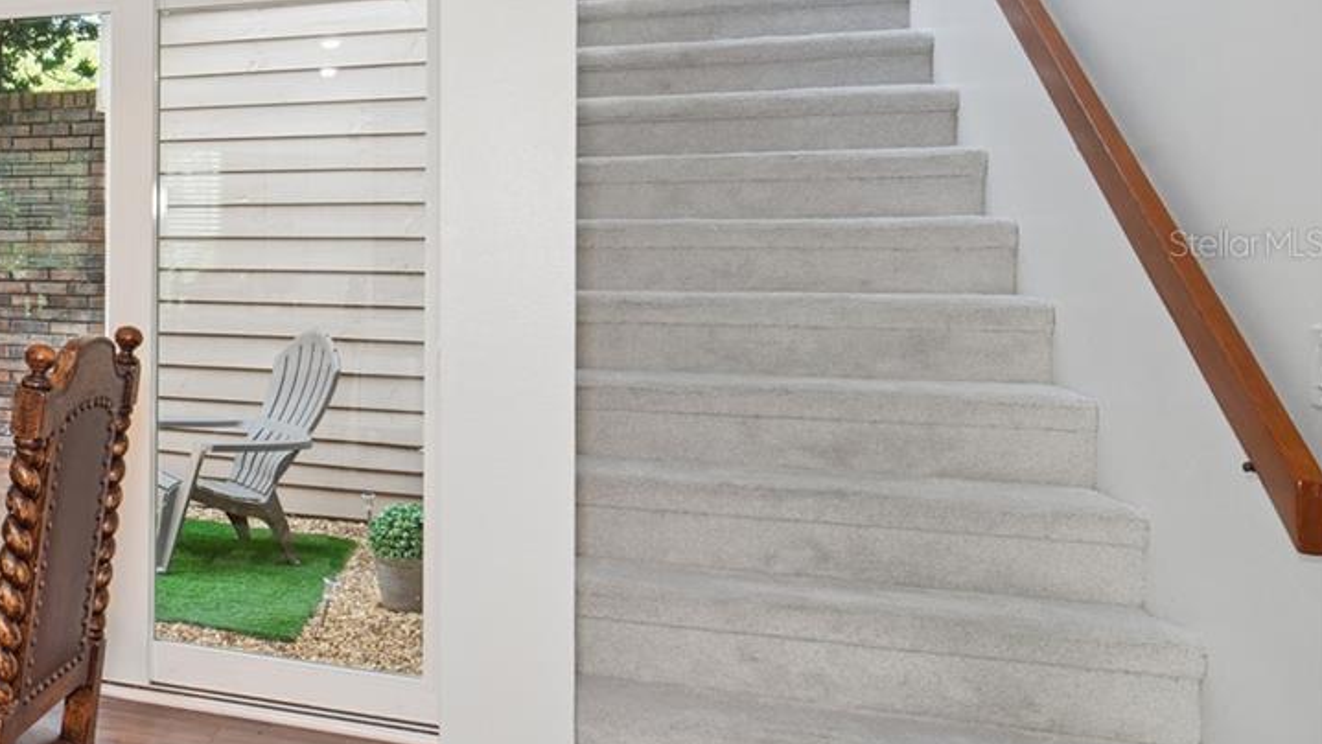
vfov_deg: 33.4
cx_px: -140
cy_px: 243
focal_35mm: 35
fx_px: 1227
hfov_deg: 43.5
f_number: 8
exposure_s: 1/8
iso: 200
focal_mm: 15
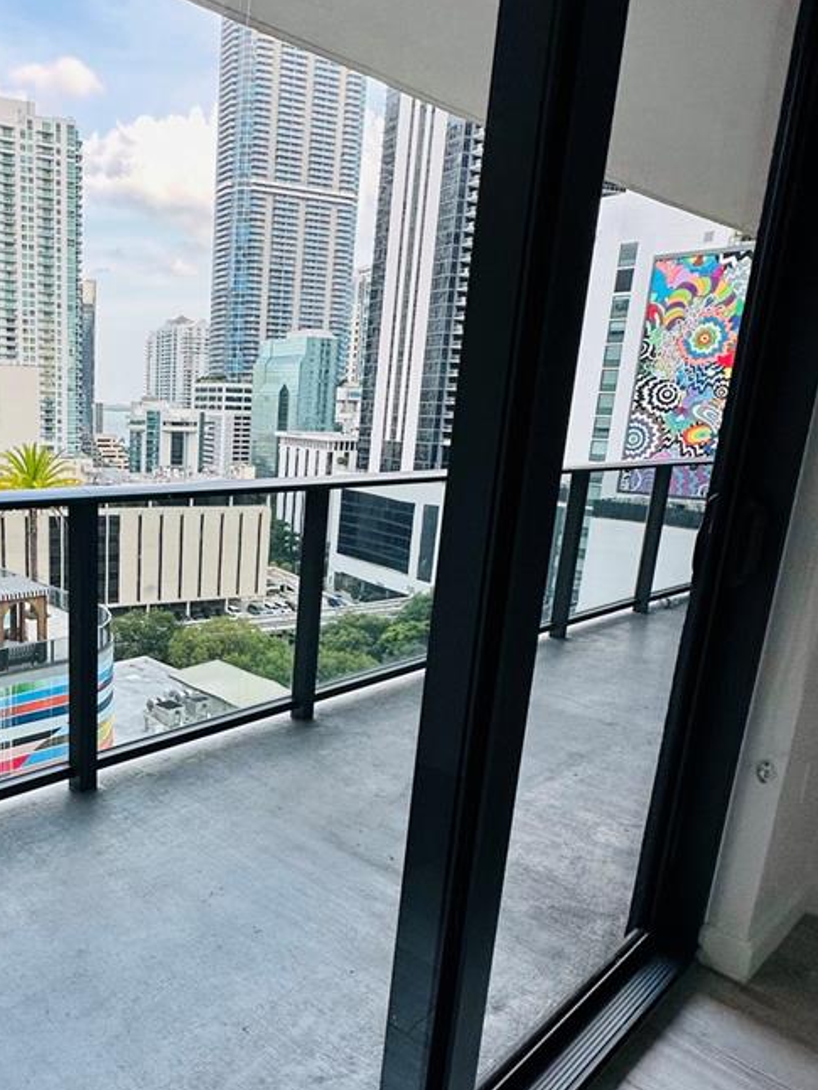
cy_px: 601
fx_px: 819
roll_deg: -1.0
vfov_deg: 67.1
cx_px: 174
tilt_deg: -13.3
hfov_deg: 50.2
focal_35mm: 26
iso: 50
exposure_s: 1/99
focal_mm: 2.22
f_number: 2.2
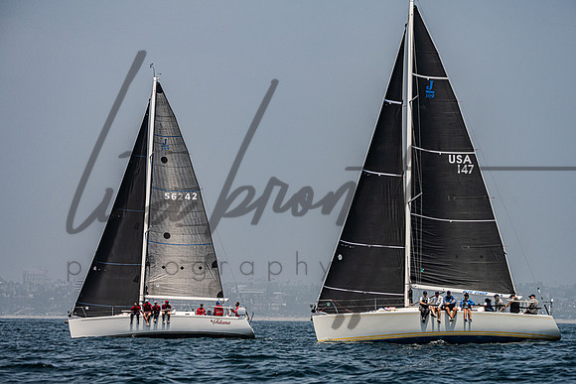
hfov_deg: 11.7
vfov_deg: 7.8
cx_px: 307
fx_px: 2809
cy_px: 216
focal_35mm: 176
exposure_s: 1/6400
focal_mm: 155
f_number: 6.3
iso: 400
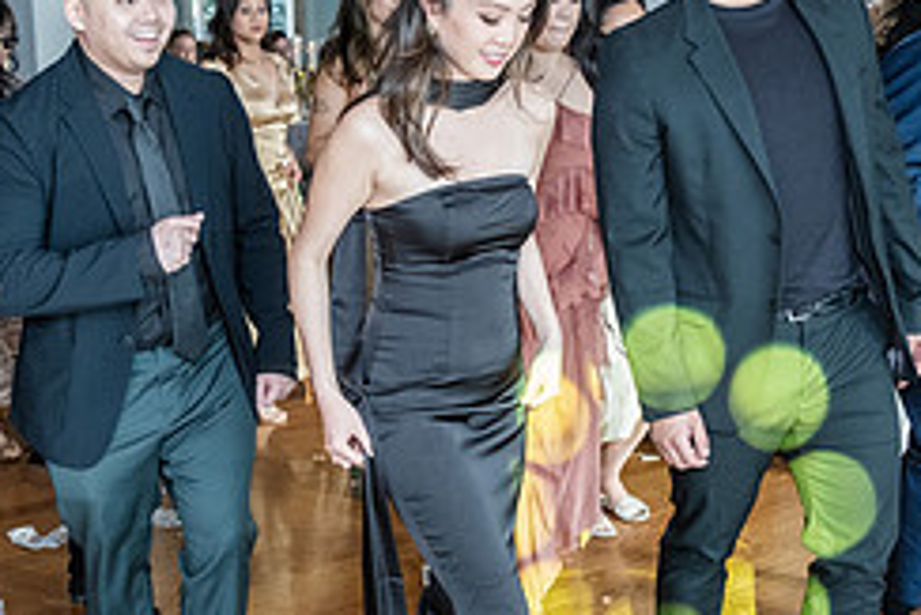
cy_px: 345
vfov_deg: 23.8
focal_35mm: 57
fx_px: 1459
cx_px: 442
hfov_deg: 35.0
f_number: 2.8
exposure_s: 1/250
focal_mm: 16
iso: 1000
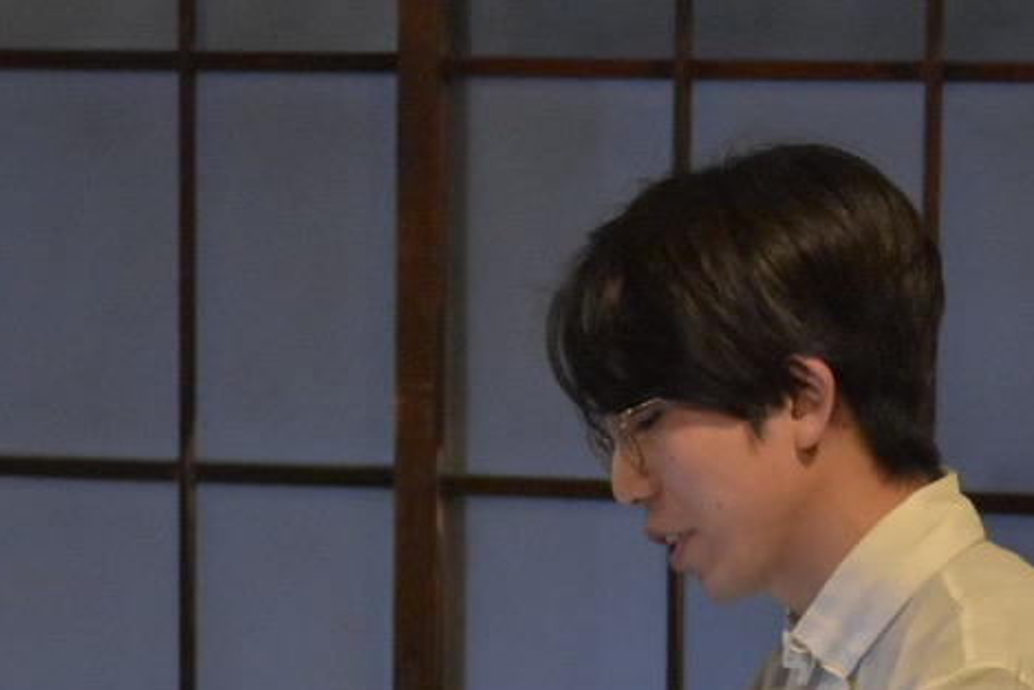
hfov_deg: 7.0
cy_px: 796
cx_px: 452
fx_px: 8480
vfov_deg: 4.6
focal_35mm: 295
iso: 3200
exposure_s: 1/200
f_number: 4.5
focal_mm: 85
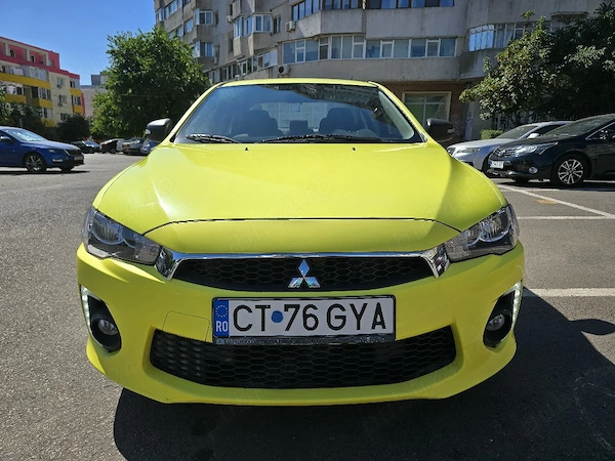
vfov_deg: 58.9
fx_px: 409
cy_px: 230
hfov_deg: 73.9
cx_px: 308
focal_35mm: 23
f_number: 1.7
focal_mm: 6.3
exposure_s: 1/1111
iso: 12
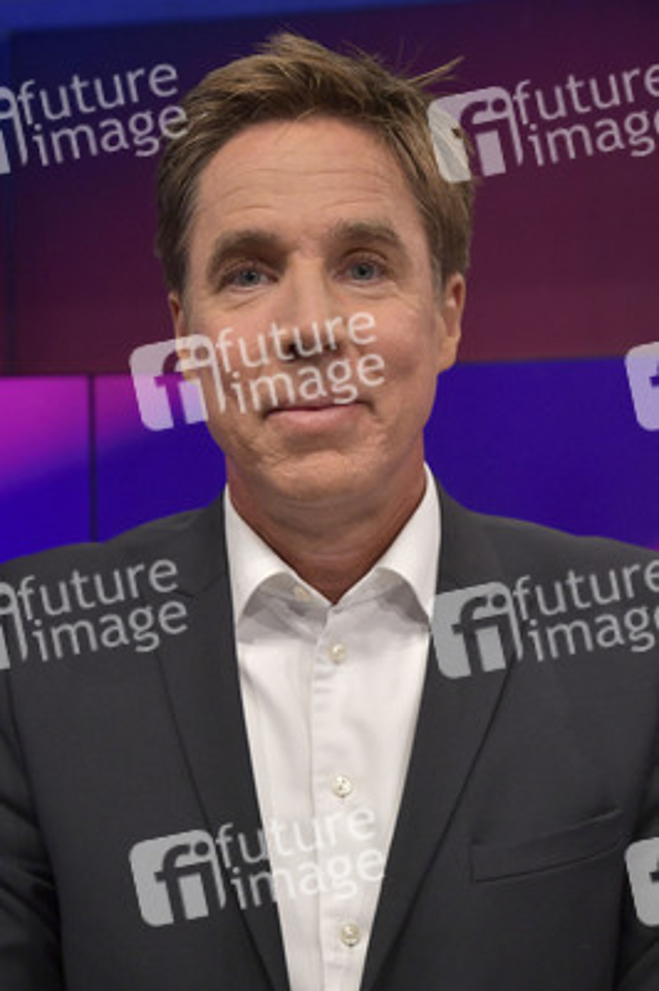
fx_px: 1595
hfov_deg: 23.3
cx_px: 330
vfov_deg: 34.5
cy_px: 496
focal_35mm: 58
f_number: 6.3
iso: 2500
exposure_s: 1/200
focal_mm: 58
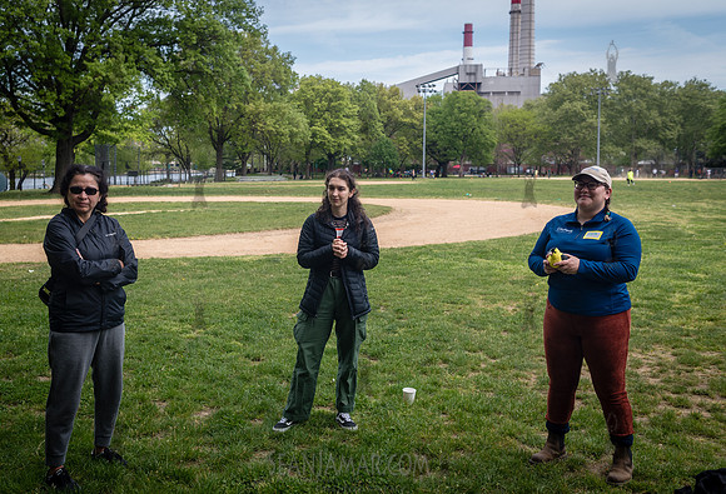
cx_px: 330
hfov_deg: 50.4
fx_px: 771
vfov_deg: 35.5
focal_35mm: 38
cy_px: 230
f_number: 5
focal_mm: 35
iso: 200
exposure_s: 1/640
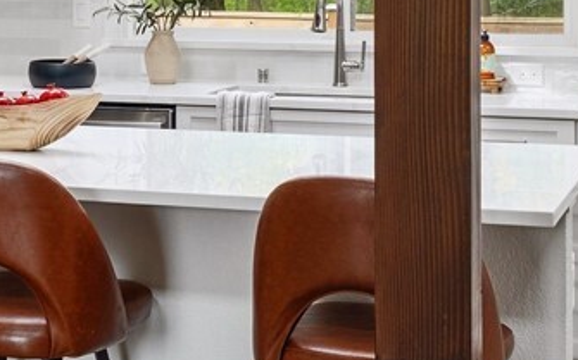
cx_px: 187
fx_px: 1464
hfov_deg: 22.2
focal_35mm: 93
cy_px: 9
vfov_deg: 13.9
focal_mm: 18
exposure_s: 1/6
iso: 320
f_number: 9
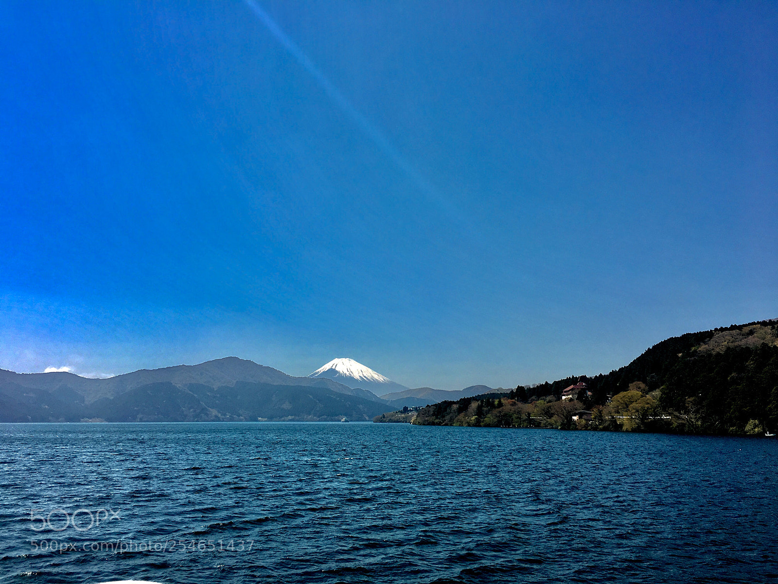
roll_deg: -0.2
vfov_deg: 48.2
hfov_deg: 61.7
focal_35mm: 29
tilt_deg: +12.1
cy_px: 292
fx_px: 652
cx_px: 389
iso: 25
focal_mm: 4.15
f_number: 2.2
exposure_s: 1/2653
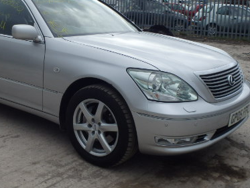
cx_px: 68
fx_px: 347
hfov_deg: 38.8
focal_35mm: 48
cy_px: 53
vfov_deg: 29.9
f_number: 11
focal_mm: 5
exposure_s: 1/125
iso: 125
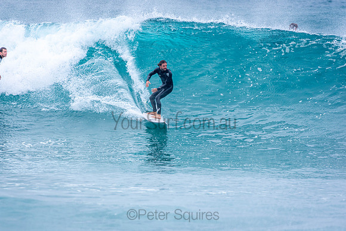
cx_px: 173
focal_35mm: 750
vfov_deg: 1.8
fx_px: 7210
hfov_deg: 2.7
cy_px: 116
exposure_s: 1/640
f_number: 5.6
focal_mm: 500
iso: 320
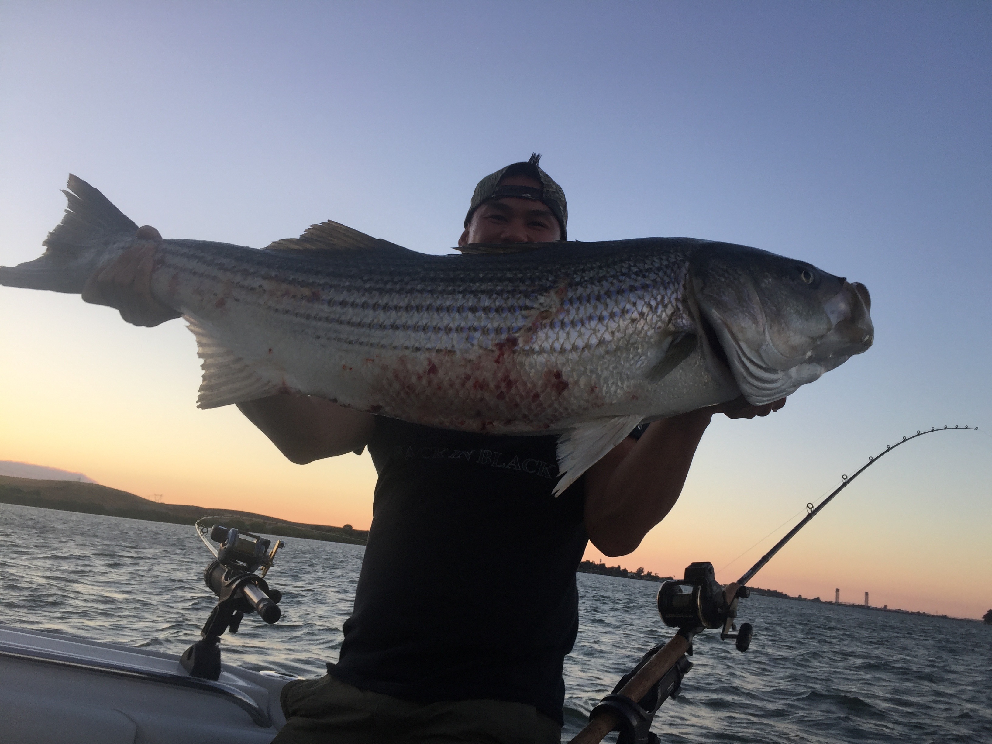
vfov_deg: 48.2
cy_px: 372
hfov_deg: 61.7
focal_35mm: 29
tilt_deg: +14.2
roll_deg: -8.8
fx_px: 831
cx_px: 496
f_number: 2.2
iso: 32
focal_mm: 4.15
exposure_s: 1/258
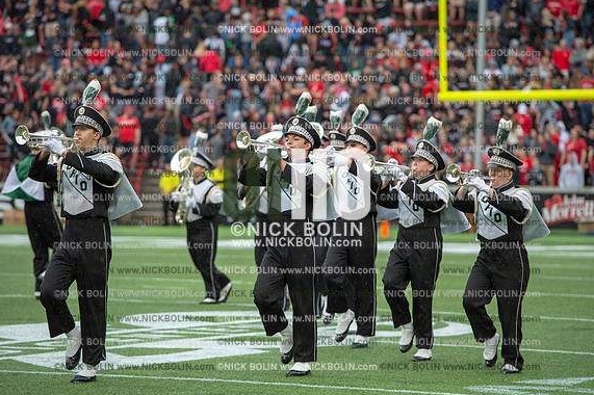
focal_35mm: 188
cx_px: 296
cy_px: 198
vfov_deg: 7.3
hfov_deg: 10.9
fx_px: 3100
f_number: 4
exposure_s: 1/500
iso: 400
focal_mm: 185
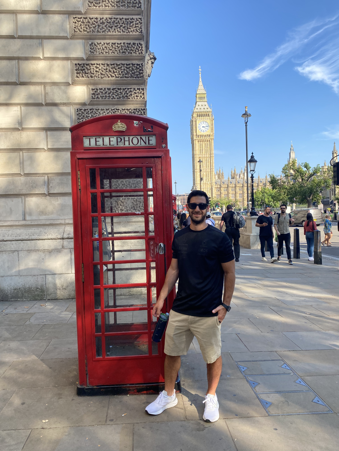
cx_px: 170
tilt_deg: +0.0
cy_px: 226
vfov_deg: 67.3
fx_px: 339
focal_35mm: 26
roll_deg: +1.0
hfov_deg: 53.1
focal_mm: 4.25
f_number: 1.8
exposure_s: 1/1147
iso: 32
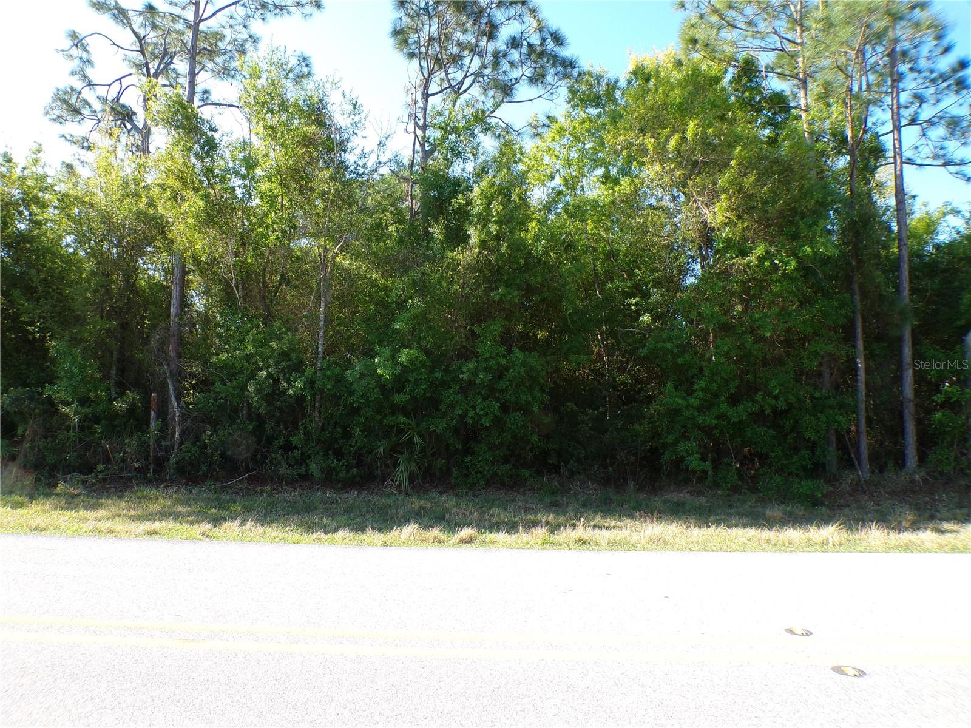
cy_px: 364
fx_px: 673
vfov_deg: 56.8
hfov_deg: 71.6
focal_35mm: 24
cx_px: 486
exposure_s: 1/170
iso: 100
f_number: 4.4
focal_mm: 4.3
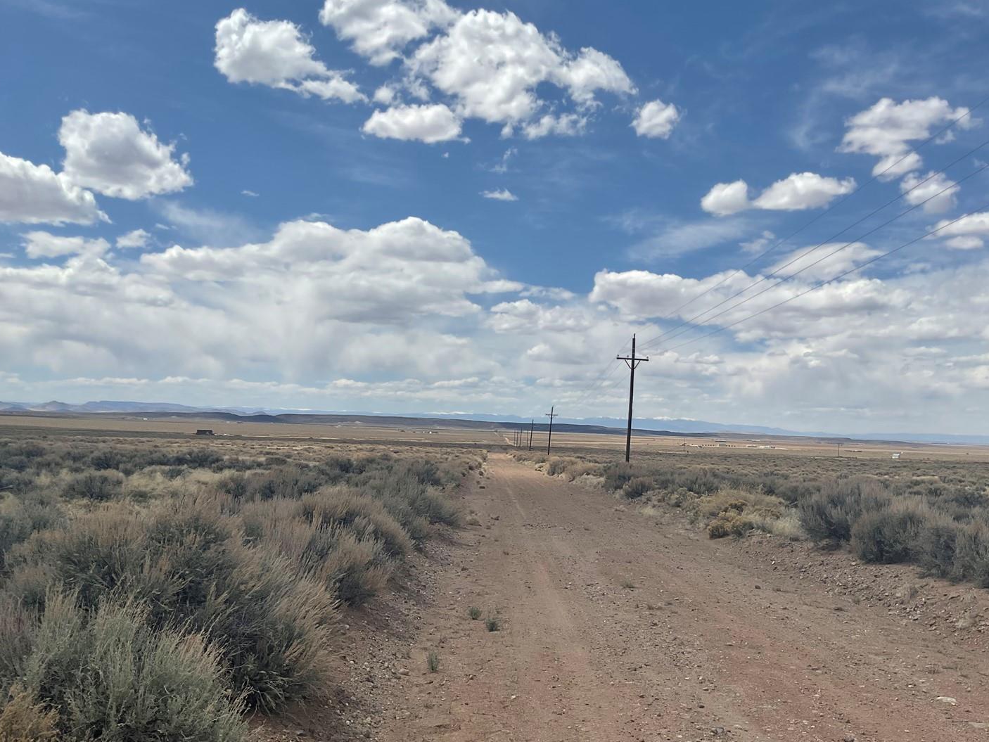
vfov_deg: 42.9
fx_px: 943
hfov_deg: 55.2
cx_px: 551
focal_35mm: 33
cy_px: 410
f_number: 1.8
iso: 16
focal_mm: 3
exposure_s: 1/3788
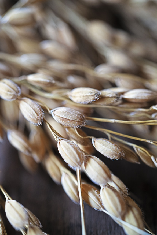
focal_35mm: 50
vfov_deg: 39.6
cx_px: 78
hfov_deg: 27.0
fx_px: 327
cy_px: 118
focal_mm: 50
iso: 1250
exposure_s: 1/20
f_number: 2.8
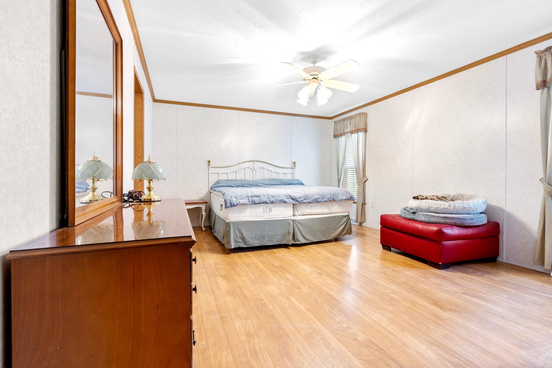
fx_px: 245
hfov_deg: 96.7
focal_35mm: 16
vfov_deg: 73.7
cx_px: 276
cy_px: 184
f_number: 9
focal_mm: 16
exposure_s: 6
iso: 64
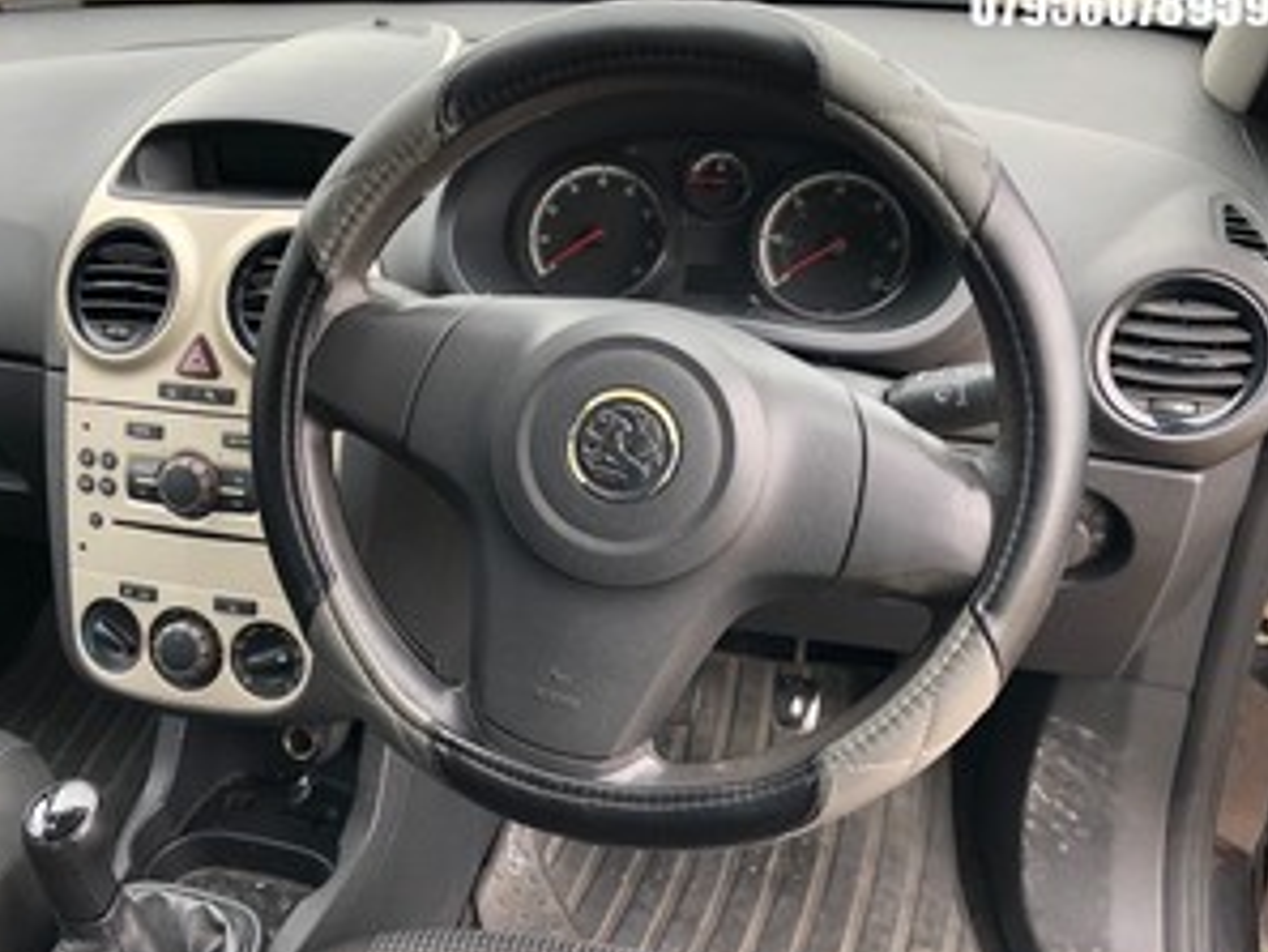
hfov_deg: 55.1
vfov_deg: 43.0
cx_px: 529
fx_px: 1209
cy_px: 482
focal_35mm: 33
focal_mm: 4
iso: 40
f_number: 1.8
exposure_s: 1/120
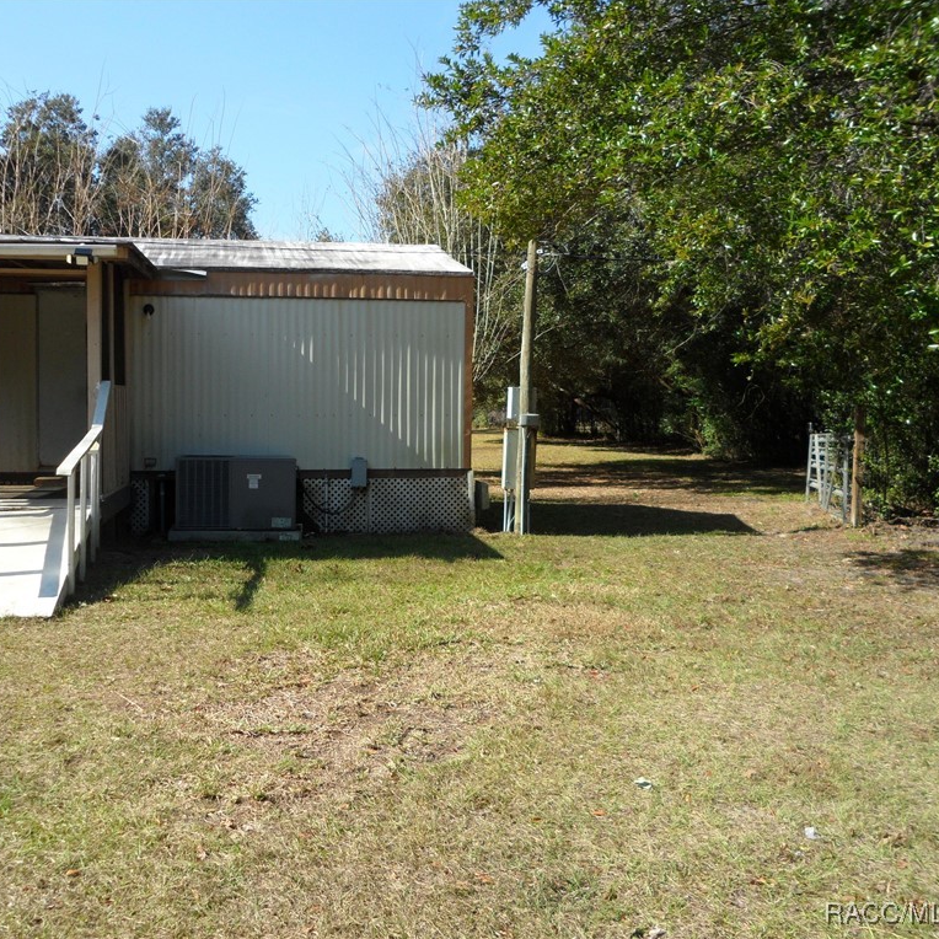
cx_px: 358
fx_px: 982
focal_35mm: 32
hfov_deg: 50.6
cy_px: 468
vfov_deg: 51.1
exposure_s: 1/500
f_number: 3.5
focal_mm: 4.9
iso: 80
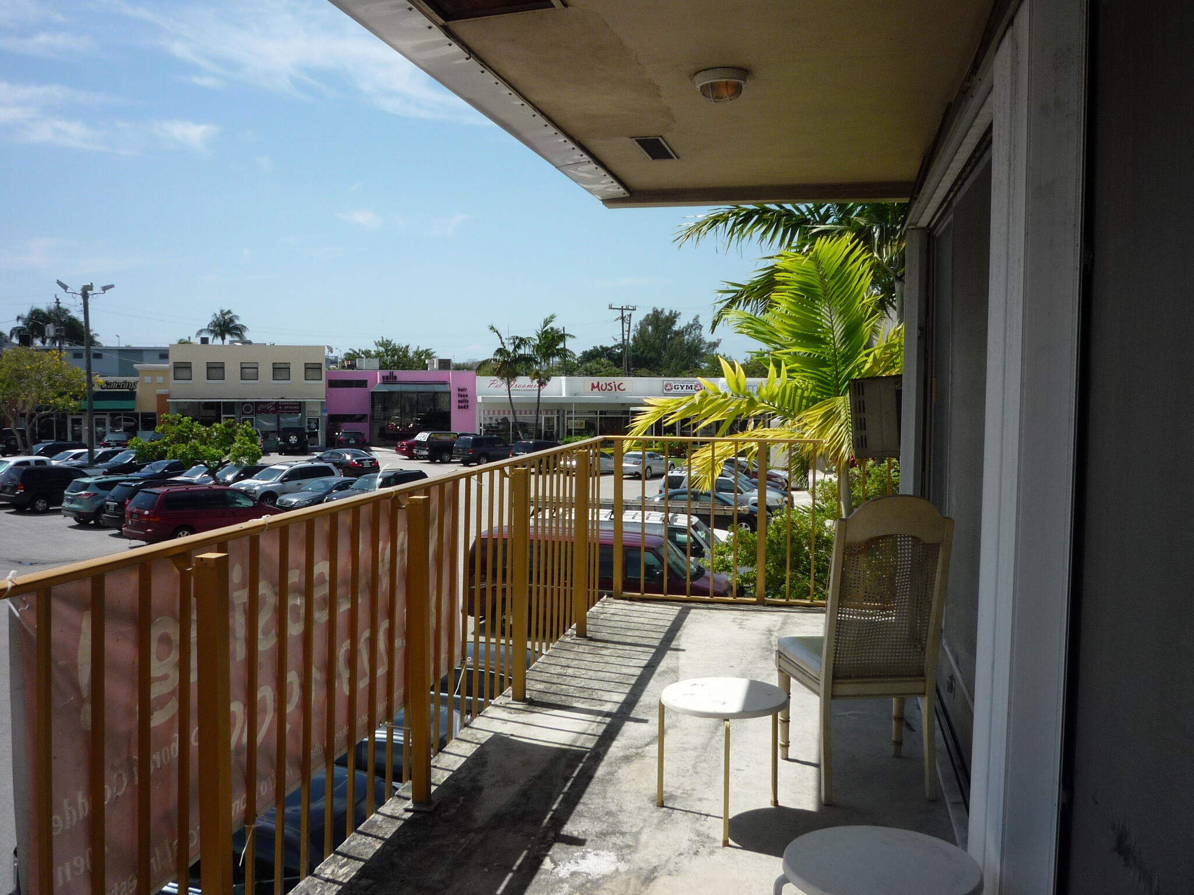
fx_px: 1104
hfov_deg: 56.8
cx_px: 597
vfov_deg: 44.2
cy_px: 448
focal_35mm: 32
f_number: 5.6
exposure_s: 1/640
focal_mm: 5.2
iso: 100
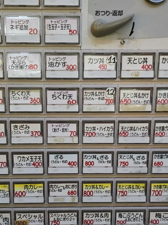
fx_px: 265
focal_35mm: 41
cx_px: 72
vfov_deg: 45.6
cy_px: 131
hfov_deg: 35.1
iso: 1000
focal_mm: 6.3
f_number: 1.7
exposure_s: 1/60.2
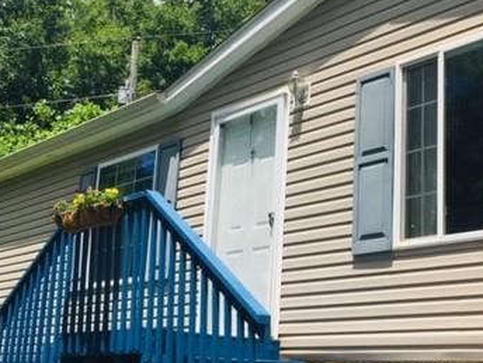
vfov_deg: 27.0
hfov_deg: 35.2
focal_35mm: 54
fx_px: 753
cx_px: 322
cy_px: 211
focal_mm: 4.15
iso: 32
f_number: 2.2
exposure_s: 1/2083
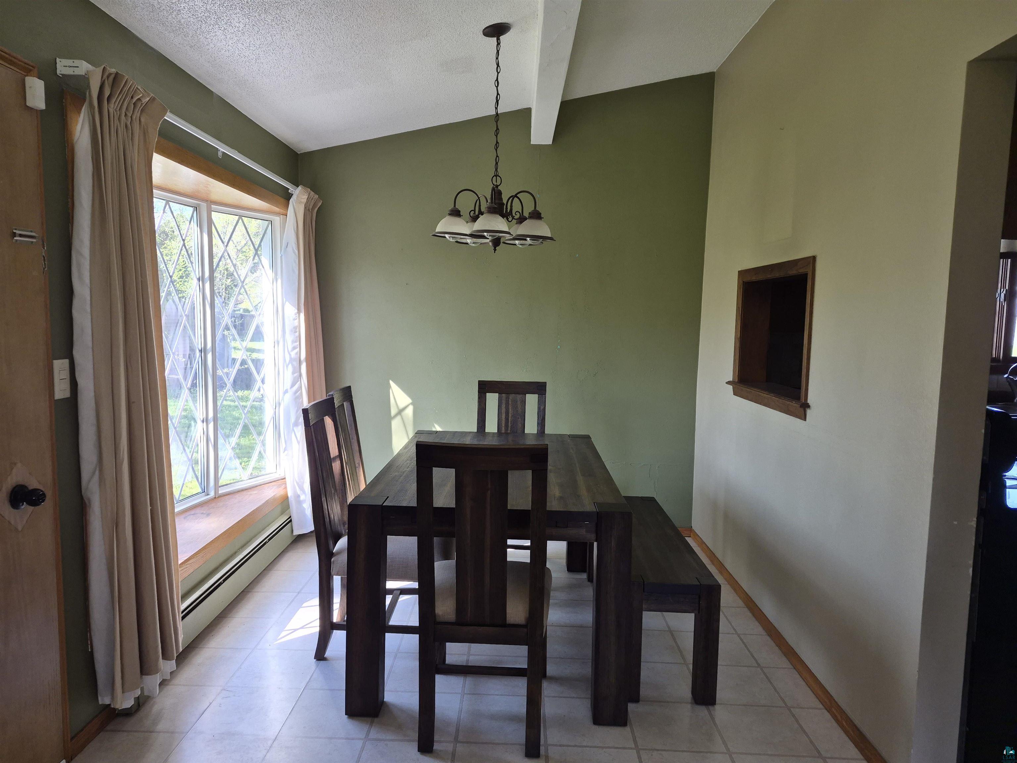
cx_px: 508
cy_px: 382
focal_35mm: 23
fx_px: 676
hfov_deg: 73.9
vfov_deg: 58.9
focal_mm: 5.4
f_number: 1.8
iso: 80
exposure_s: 1/180
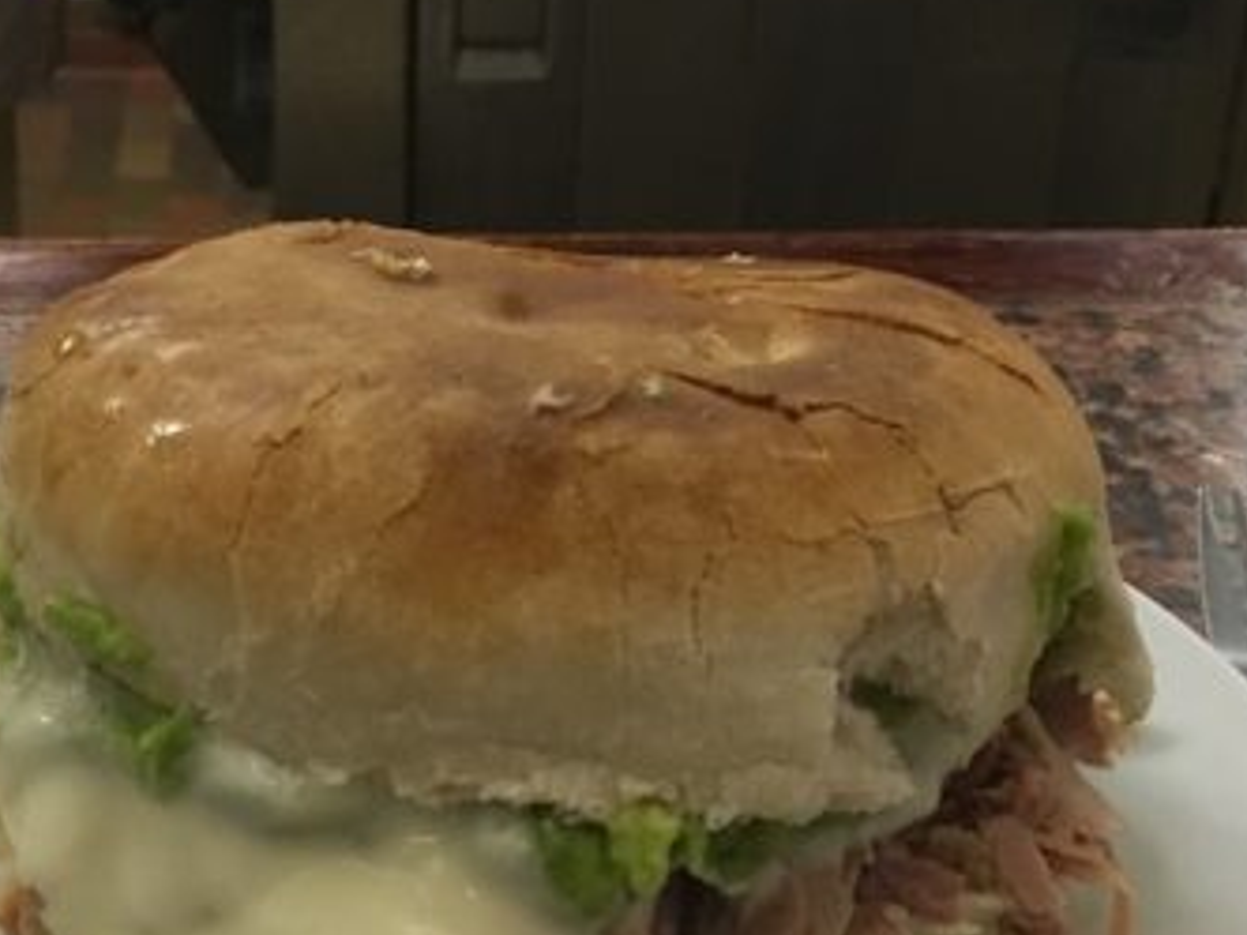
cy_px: 544
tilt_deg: -28.2
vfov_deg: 21.9
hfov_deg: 28.7
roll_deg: -0.4
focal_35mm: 67
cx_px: 372
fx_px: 2414
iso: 200
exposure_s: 1/25
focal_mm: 4.15
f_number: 2.2
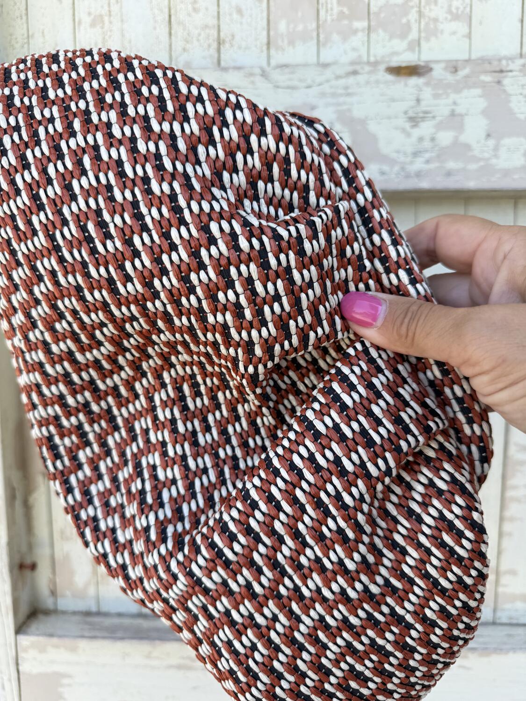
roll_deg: +0.0
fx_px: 486
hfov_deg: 56.8
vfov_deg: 71.6
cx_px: 263
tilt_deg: -14.1
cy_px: 350
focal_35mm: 24
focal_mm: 6.76
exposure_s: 1/539
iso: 80
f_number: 1.78
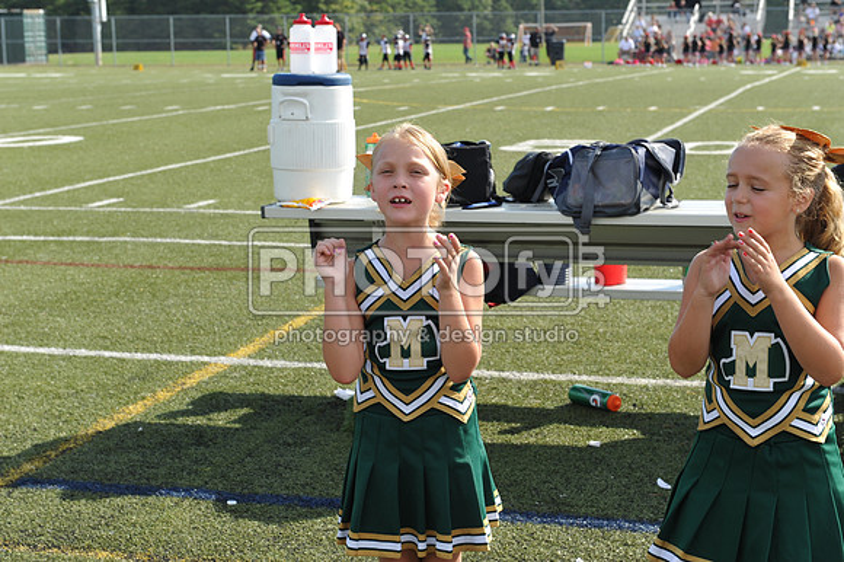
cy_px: 281
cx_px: 422
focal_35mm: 70
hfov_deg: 28.9
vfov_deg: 19.4
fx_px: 1640
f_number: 8
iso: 200
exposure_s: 1/200
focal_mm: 70
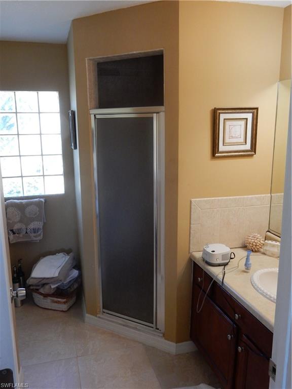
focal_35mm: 30
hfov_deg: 46.8
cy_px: 194
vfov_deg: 60.0
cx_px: 146
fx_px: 337
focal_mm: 5.4
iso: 360
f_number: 4
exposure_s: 1/30
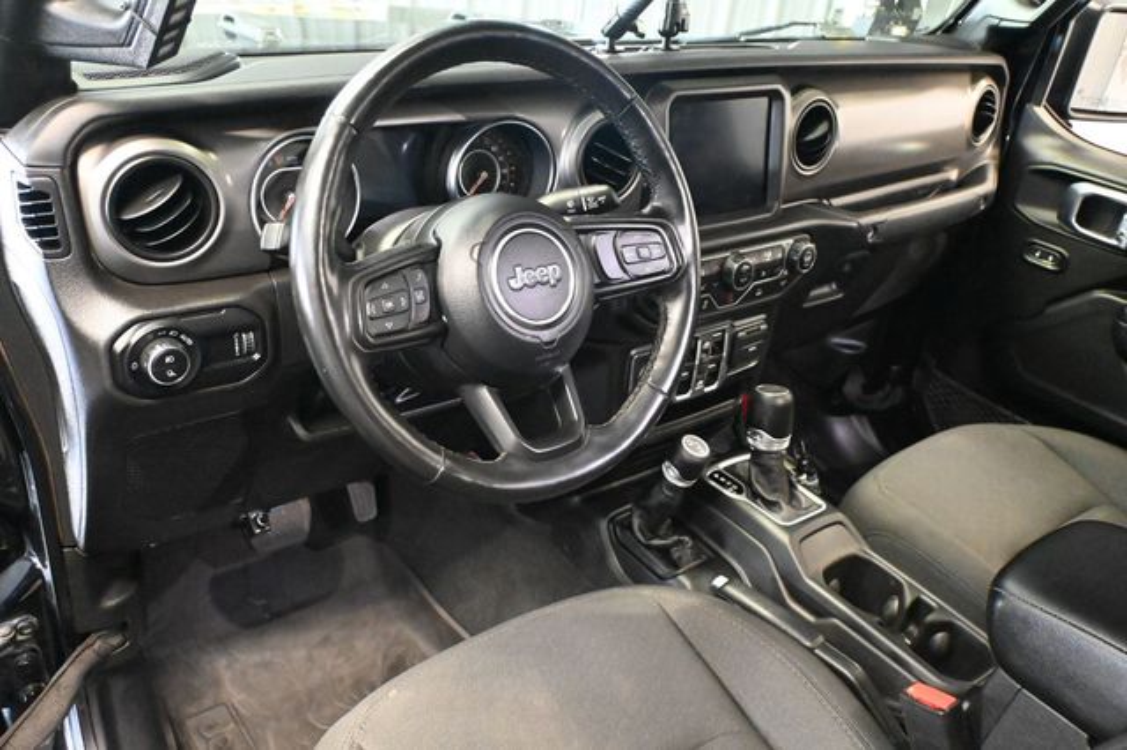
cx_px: 564
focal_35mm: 31
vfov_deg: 42.6
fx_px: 962
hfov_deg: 60.7
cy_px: 375
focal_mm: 20.5
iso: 12800
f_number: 3.8
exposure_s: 1/30
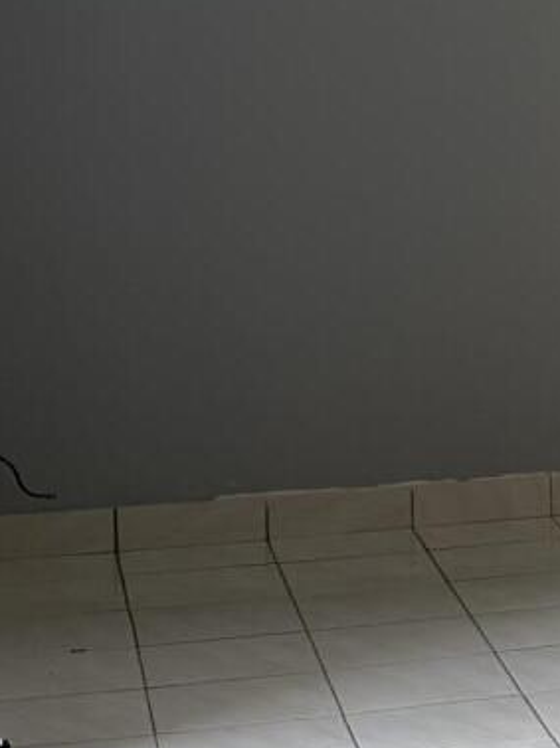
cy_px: 247
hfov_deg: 10.0
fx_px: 2742
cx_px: 1387
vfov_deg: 15.5
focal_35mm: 127
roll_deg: -1.8
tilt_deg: -7.4
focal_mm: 6.76
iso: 125
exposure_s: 1/233
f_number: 1.78
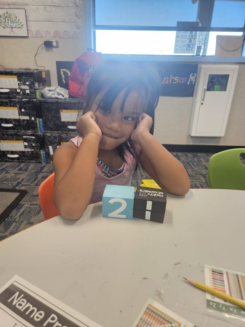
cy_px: 164
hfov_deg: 58.9
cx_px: 122
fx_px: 217
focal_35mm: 23
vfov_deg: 73.9
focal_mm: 5.4
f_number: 1.8
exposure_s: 1/120
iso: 250
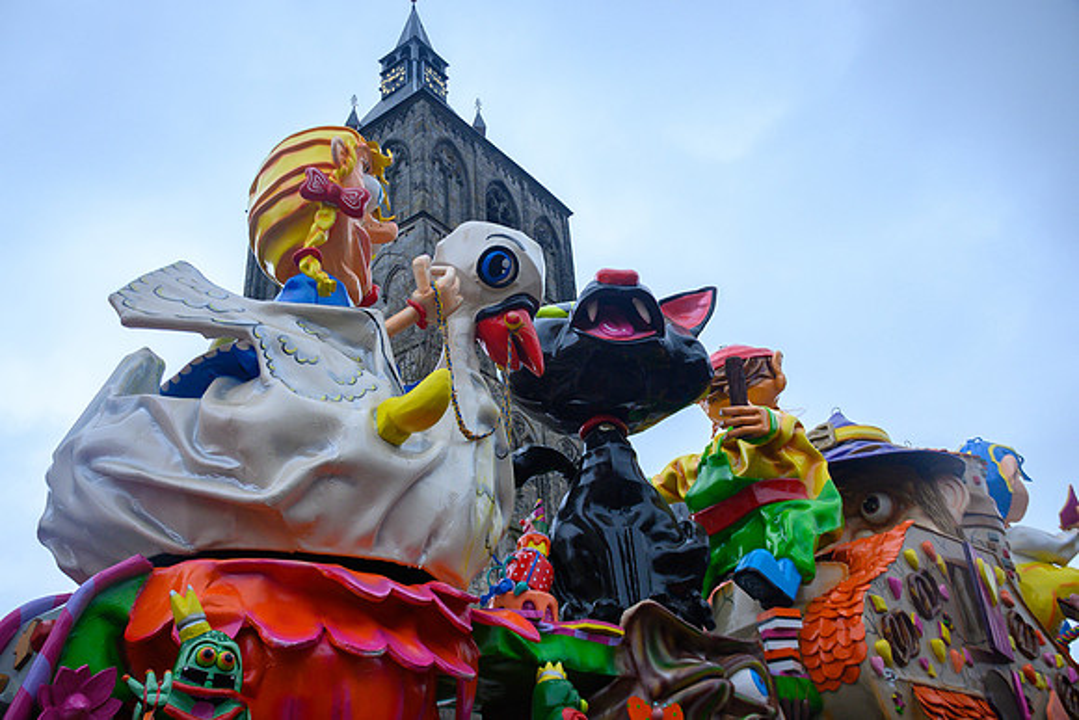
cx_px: 540
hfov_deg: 61.9
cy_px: 360
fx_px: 899
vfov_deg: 43.6
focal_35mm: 30
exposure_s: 1/500
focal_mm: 20
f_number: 5
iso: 400
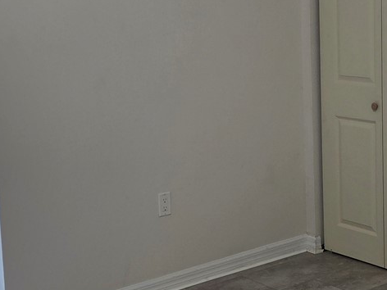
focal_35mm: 78
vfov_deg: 18.9
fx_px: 872
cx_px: 234
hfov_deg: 25.0
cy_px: 106
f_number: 1.8
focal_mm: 5.4
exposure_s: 1/120
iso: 64
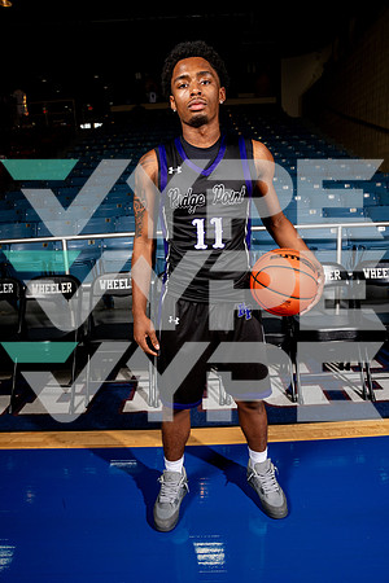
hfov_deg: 53.1
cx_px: 194
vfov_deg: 73.7
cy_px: 292
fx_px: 389
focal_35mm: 24
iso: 250
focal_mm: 24
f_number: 7.1
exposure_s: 1/125
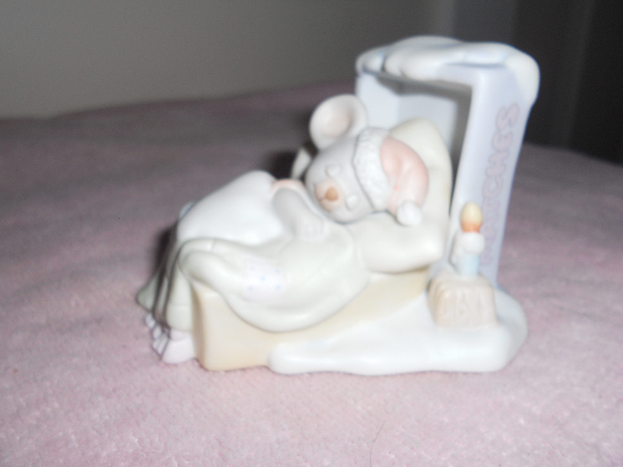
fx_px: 576
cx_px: 312
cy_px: 234
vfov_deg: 44.2
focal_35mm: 32
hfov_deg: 56.8
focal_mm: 5.8
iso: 80
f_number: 8.8
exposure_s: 1/25
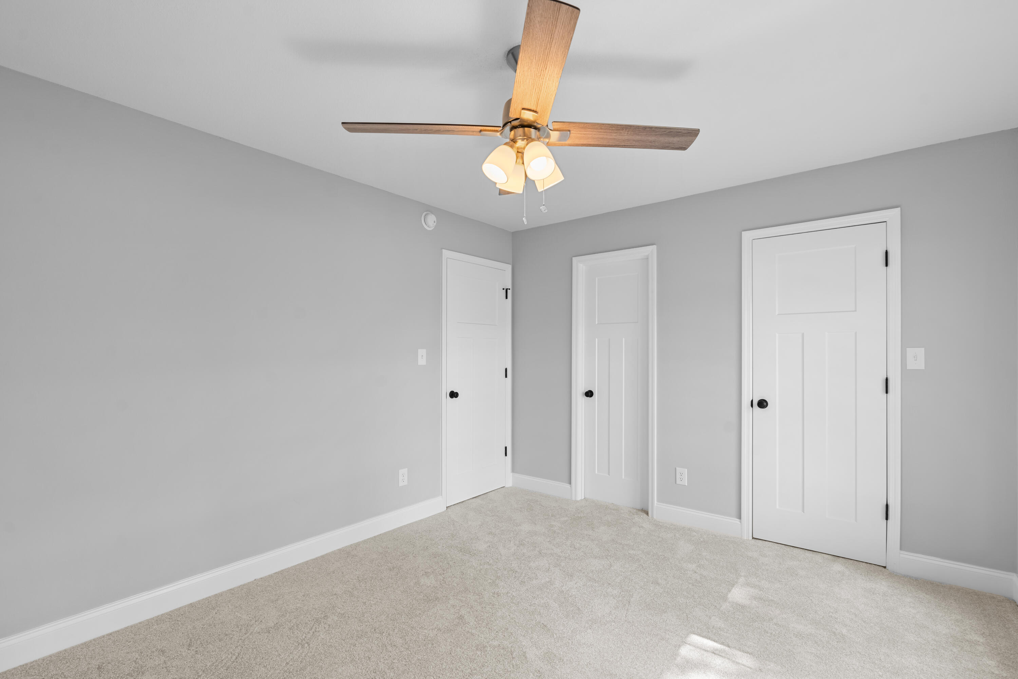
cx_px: 509
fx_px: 452
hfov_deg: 96.7
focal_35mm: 16
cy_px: 340
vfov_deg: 73.7
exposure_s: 1/10
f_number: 7.1
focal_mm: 16
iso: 100
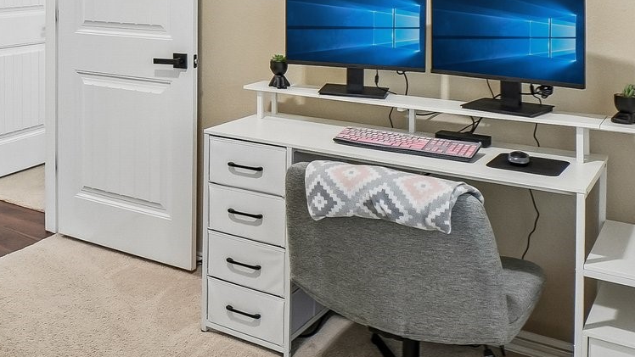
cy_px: -22
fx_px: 724
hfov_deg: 44.6
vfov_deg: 25.9
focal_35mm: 43
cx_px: 112
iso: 400
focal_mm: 10
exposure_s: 1/4
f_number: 8
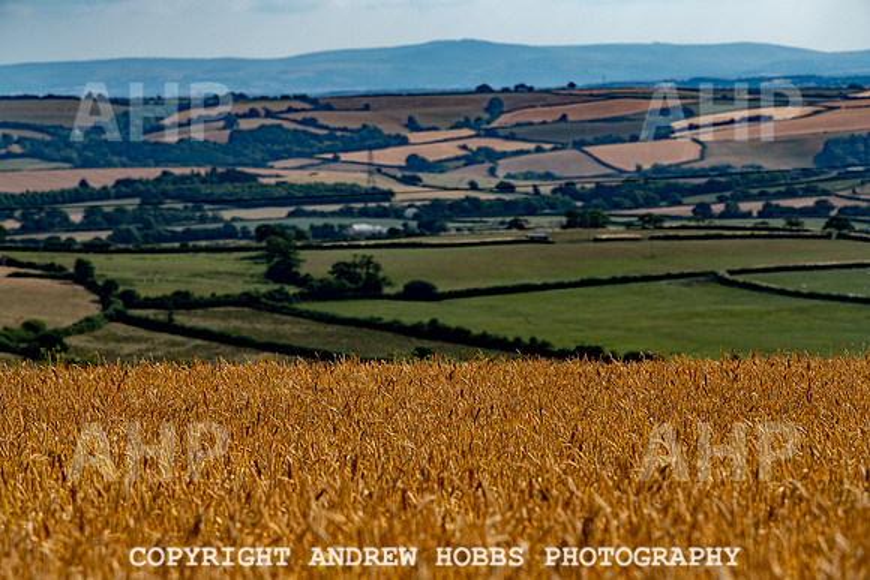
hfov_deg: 10.3
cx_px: 435
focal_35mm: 200
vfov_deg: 6.9
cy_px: 290
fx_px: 4834
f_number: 5.6
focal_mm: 200
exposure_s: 1/800
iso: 64
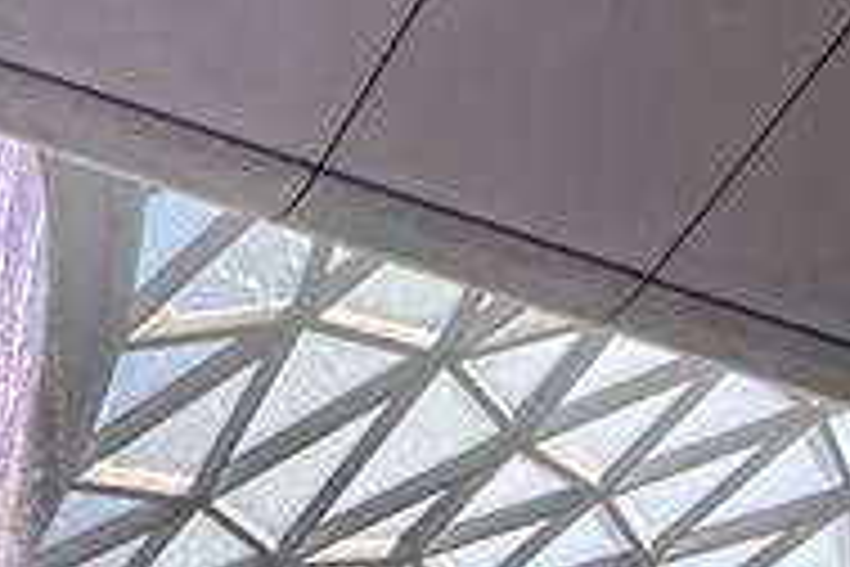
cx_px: -657
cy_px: 2156
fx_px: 1747
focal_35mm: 74
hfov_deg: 20.2
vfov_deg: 8.7
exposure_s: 1/257
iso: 40
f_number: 2.2
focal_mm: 2.22
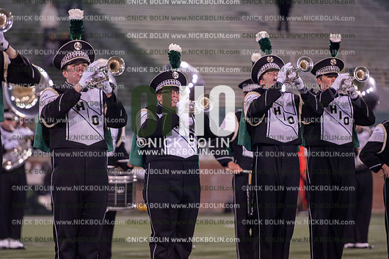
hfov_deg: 9.4
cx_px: 183
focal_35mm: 219
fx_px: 2366
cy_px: 121
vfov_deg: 6.3
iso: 2500
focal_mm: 200
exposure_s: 1/1250
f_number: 2.8
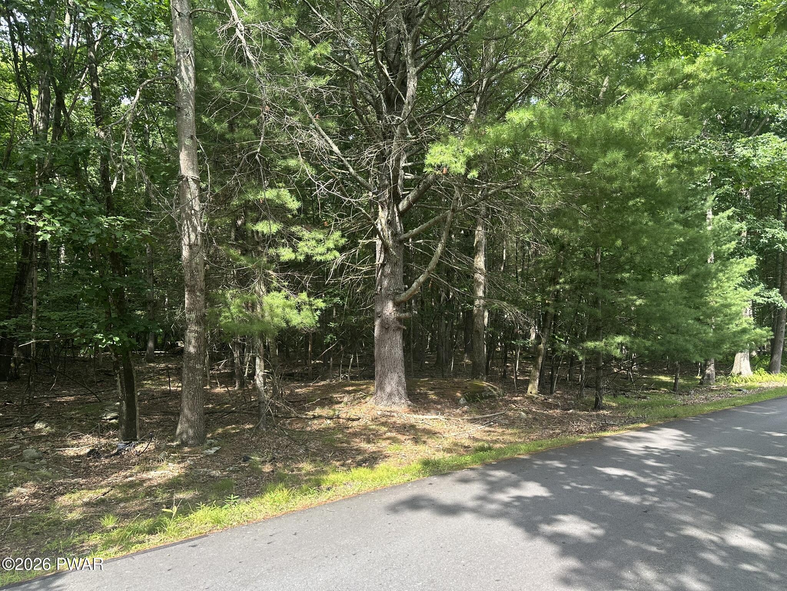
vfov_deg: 56.8
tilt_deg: +1.3
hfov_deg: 71.6
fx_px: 546
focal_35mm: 24
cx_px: 394
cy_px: 296
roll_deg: +0.4
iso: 80
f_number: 1.78
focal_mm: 6.86
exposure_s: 1/452
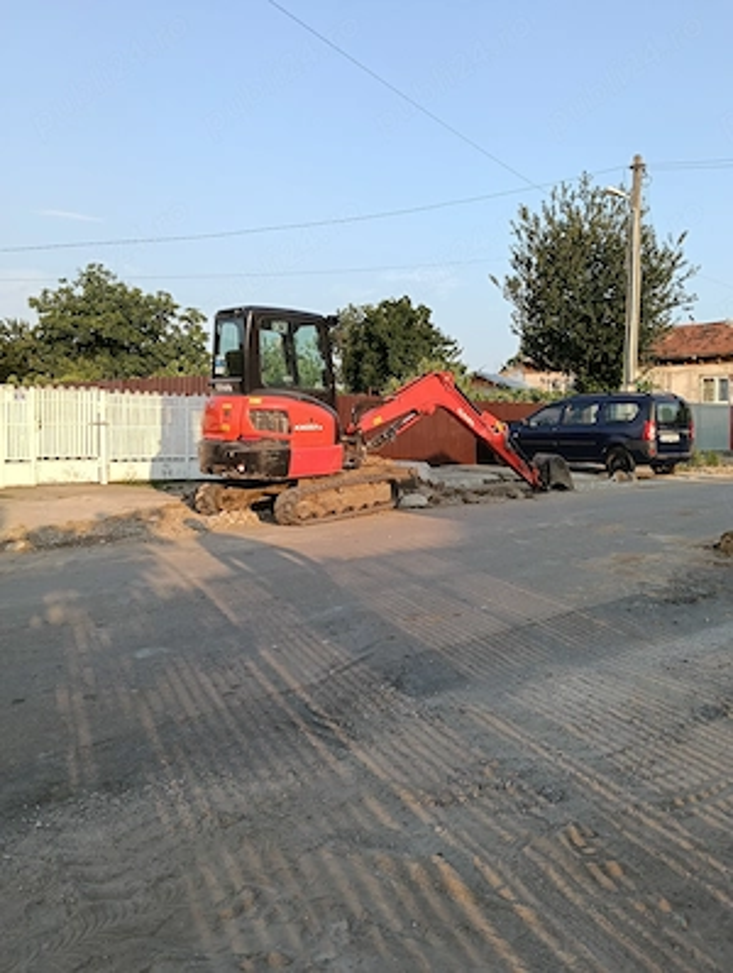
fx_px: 760
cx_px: 366
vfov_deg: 65.2
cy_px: 486
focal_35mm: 27
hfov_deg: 51.5
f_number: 1.8
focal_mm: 3.98
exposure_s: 1/240
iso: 50
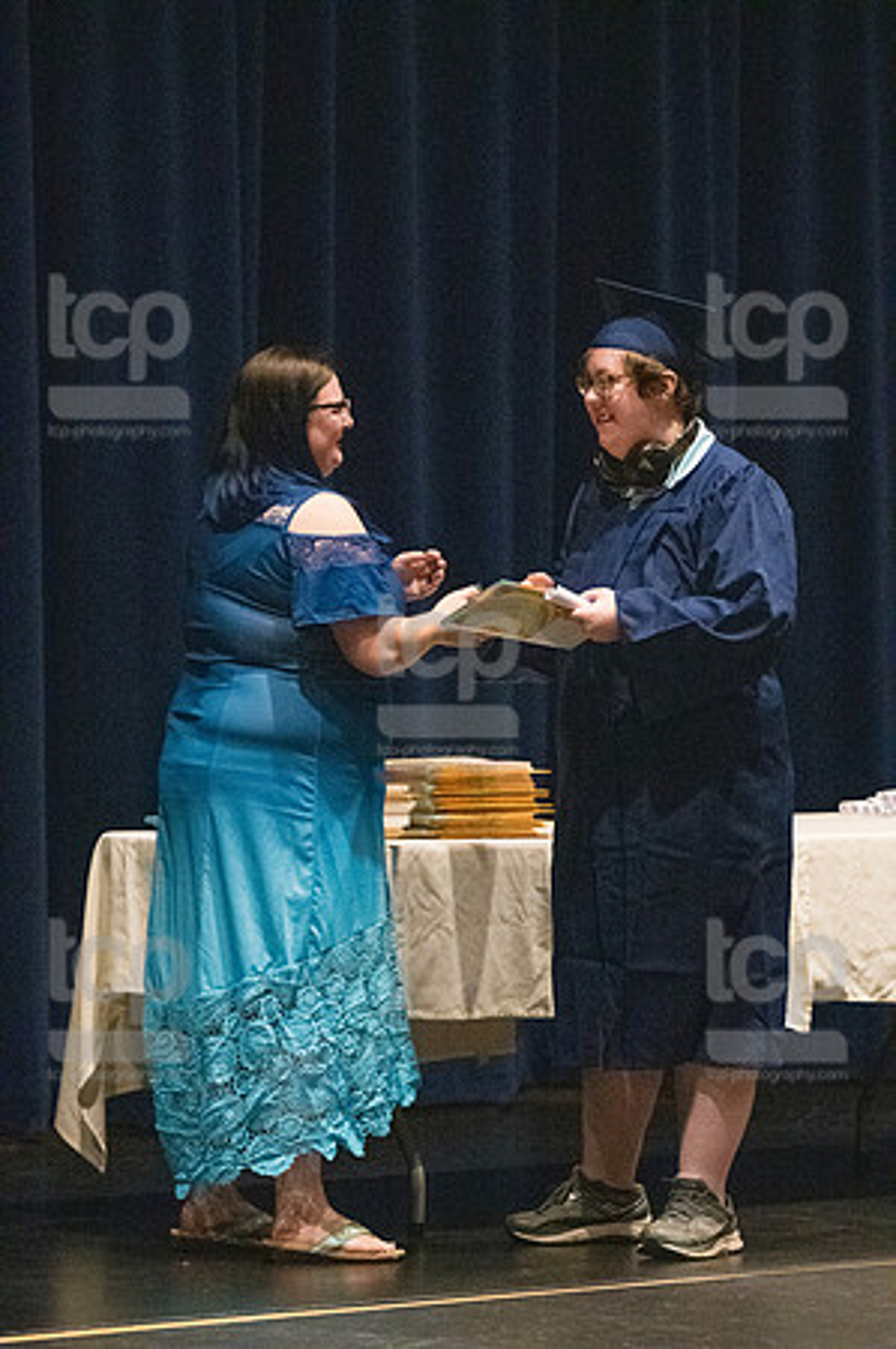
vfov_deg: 9.5
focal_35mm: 217
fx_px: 8119
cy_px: 674
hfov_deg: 6.3
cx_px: 448
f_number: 3.2
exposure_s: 1/400
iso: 10000
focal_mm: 145
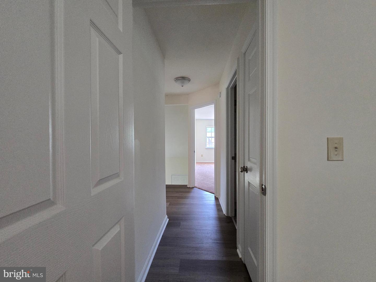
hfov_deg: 106.2
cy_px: 141
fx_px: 141
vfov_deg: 89.9
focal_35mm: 13
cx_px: 188
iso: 320
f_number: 2.2
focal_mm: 2.2
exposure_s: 1/100
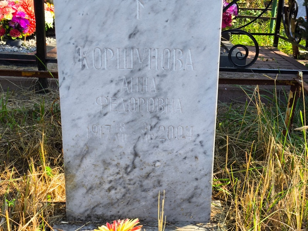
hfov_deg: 38.2
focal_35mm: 50
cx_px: 154
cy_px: 116
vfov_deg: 29.1
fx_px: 445
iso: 50
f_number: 1.7
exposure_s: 1/349
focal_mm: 4.71
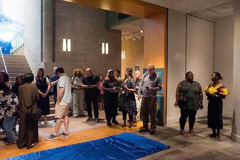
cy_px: 80
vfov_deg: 42.3
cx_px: 120
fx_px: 207
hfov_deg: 60.3
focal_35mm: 31
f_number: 5
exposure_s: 1/125
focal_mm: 31
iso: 6400
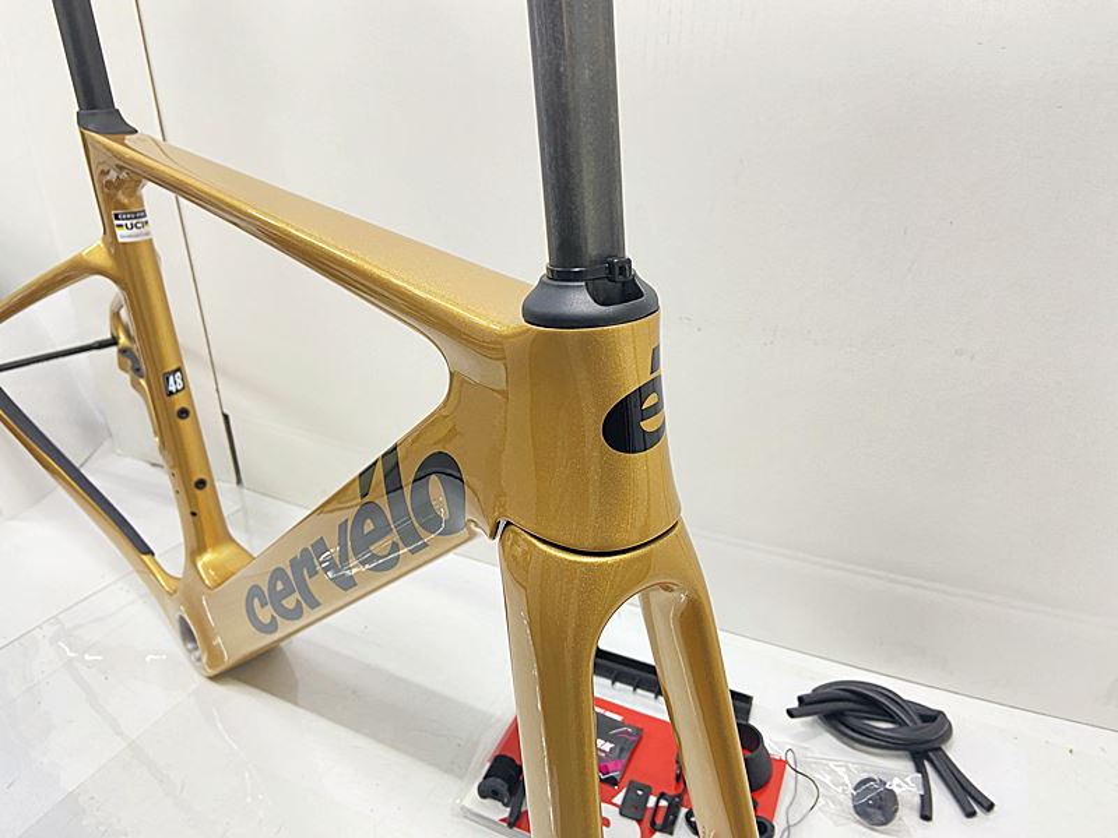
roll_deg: -0.3
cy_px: 419
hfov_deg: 67.3
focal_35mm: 26
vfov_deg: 53.1
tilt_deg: -26.6
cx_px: 559
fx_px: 840
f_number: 1.8
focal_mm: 4.25
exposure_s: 1/50
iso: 125
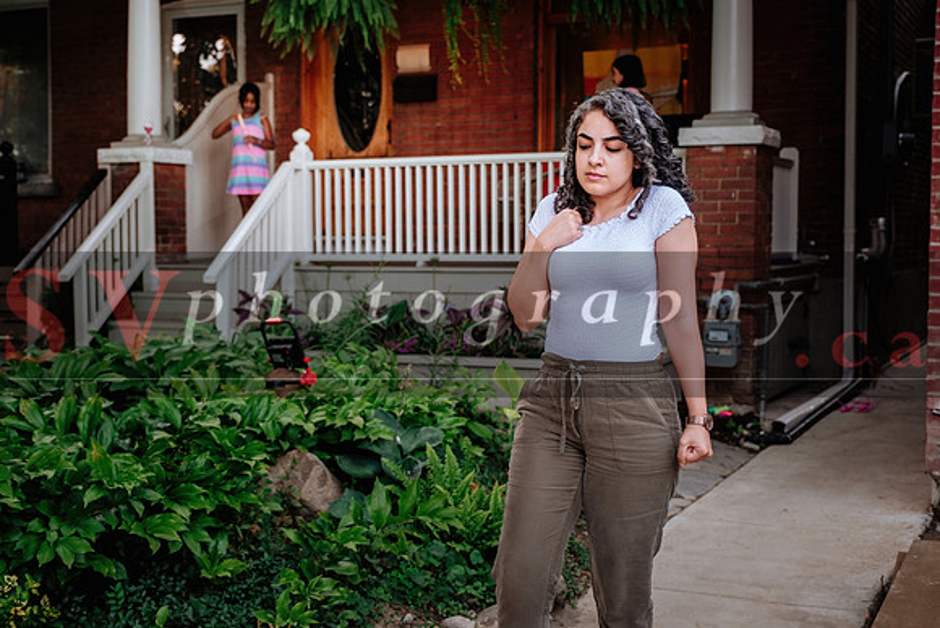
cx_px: 470
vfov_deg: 28.2
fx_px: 1249
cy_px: 314
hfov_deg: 41.2
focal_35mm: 48
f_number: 2.8
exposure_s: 1/250
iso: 800
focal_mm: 31.1
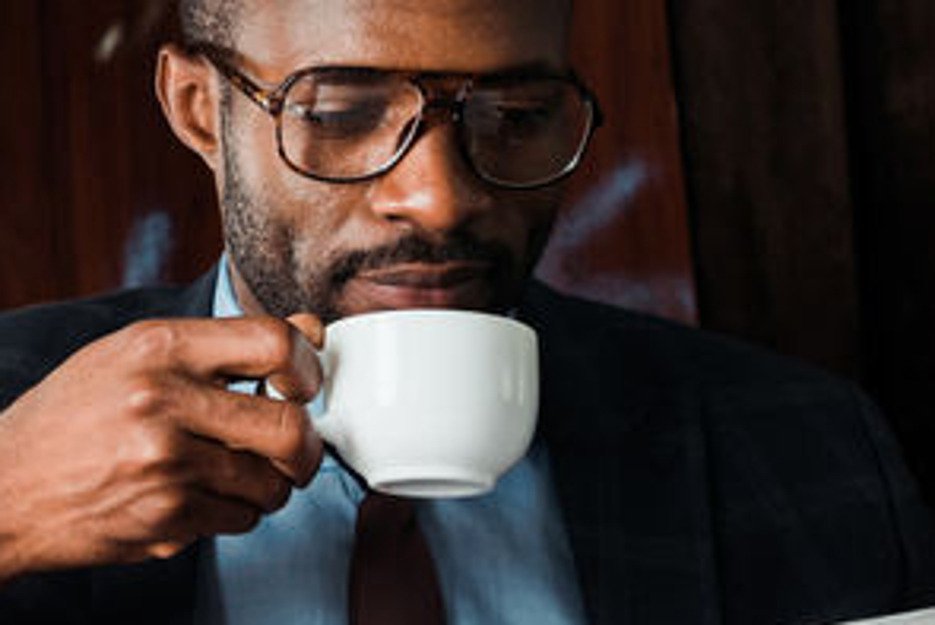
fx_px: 2650
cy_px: 59
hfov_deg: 18.5
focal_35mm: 102
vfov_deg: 13.3
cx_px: -304
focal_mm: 24
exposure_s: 1/200
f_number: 4
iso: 100
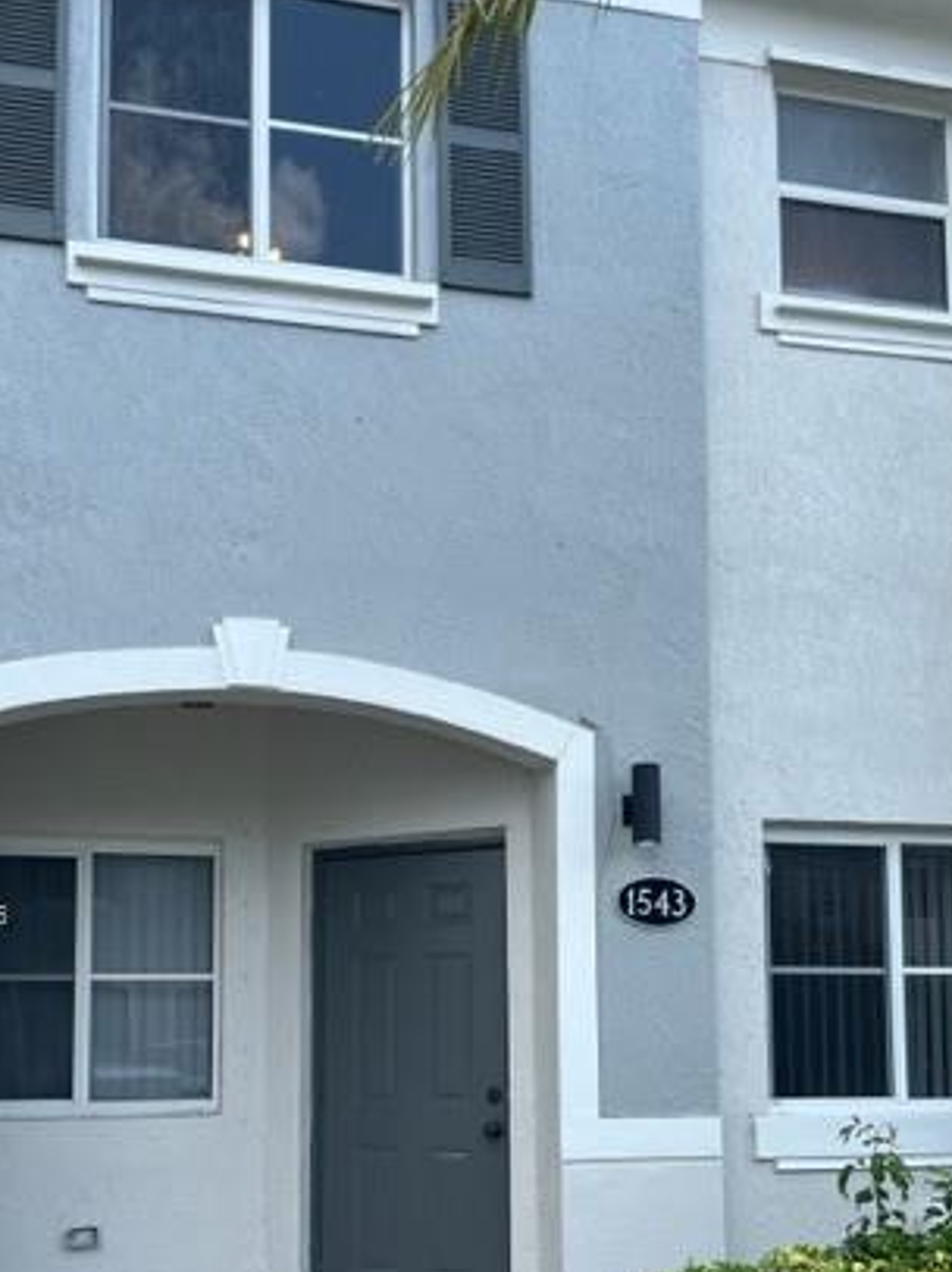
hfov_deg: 35.1
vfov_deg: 44.6
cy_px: 918
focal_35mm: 41
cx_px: 448
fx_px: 1505
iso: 50
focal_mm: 5.1
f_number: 1.6
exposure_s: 1/1422
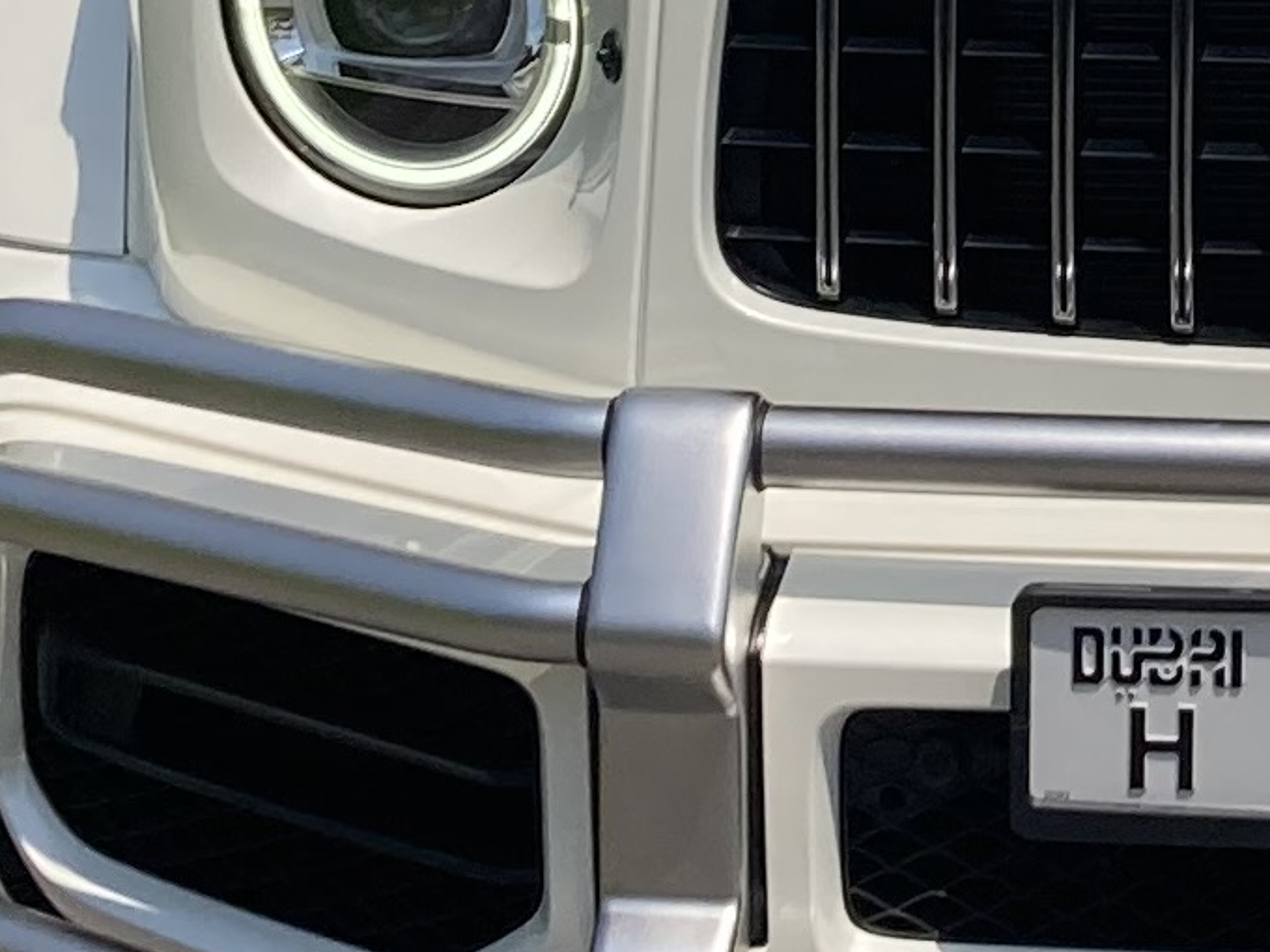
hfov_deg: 11.4
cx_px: 1907
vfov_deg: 8.8
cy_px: -422
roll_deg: +1.1
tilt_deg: -9.3
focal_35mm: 166
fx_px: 6090
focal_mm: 3.99
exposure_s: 1/3205
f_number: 1.8
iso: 25
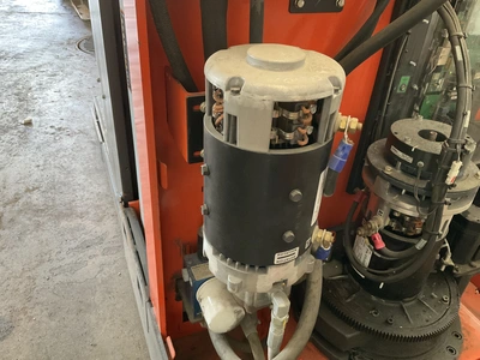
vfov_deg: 48.2
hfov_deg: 61.7
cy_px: 180
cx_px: 240
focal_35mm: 29
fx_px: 402
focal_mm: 3
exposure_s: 1/60
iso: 250
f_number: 1.8
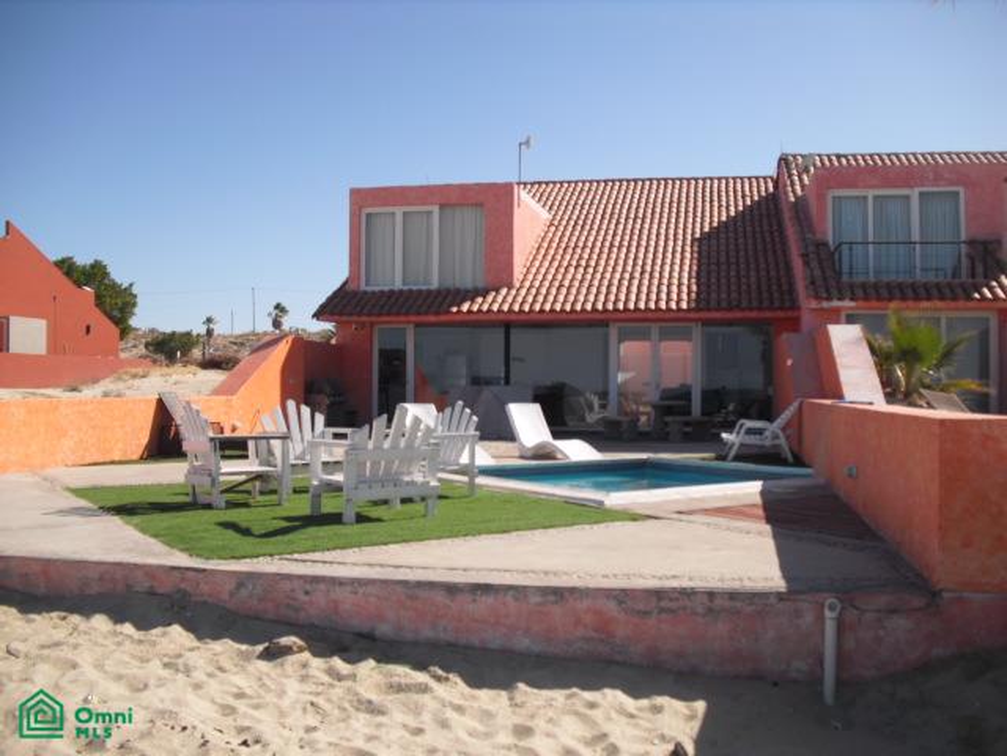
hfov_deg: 51.4
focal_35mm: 36
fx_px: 1047
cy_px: 378
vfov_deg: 39.7
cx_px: 504
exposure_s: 1/160
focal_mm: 6.3
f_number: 7.8
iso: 64
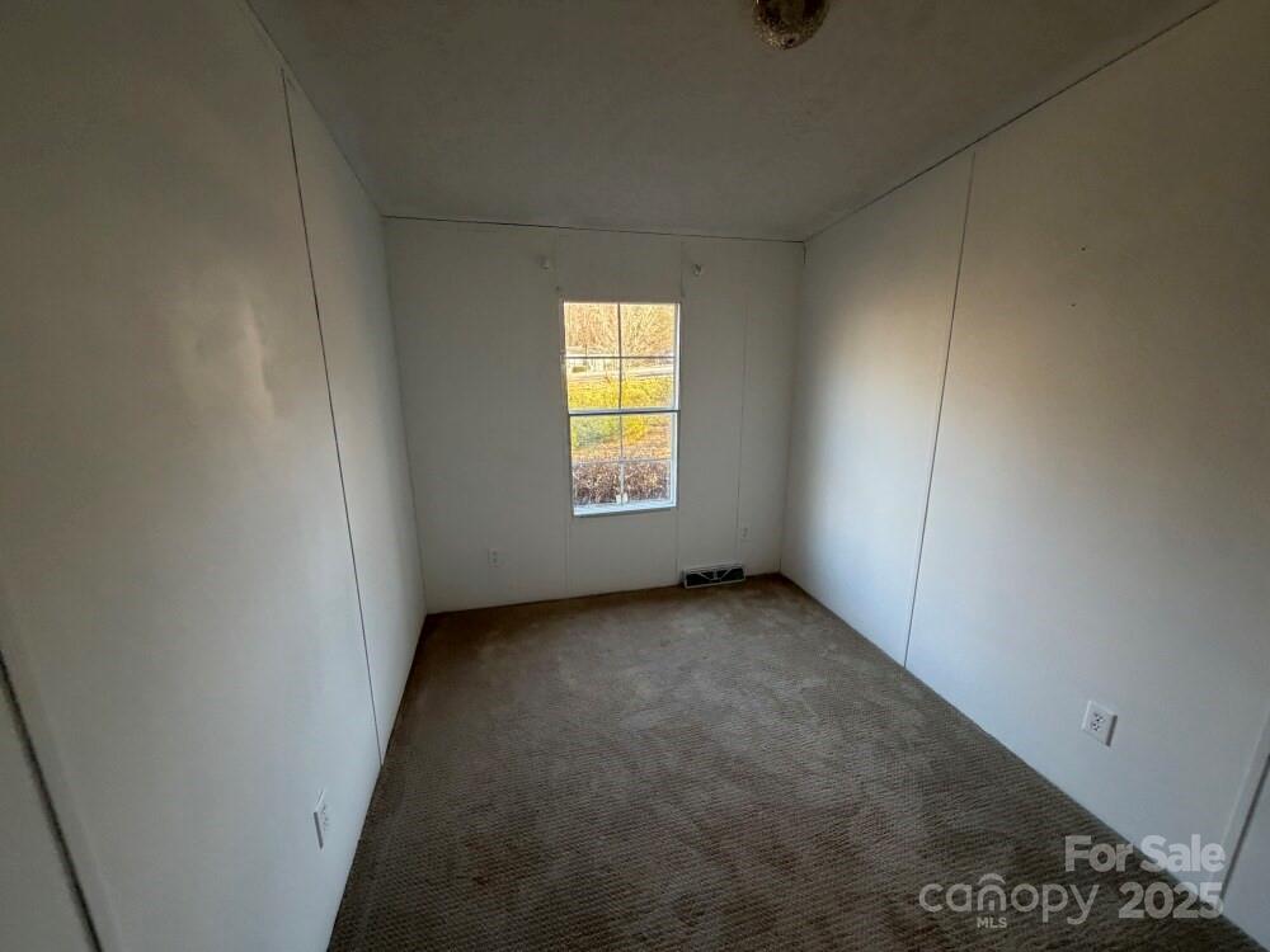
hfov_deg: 102.1
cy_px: 476
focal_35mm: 14
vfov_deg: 85.7
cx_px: 635
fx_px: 514
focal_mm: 2.22
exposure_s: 1/121
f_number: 2.2
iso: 250
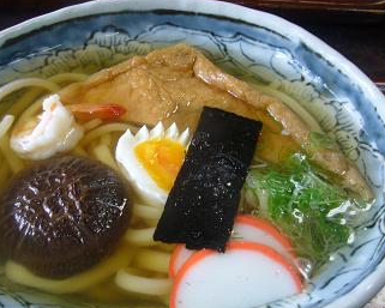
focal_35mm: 45
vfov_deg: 33.3
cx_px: 152
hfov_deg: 40.9
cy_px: 186
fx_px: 513
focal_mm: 5.8
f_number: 2.8
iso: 125
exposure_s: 1/15
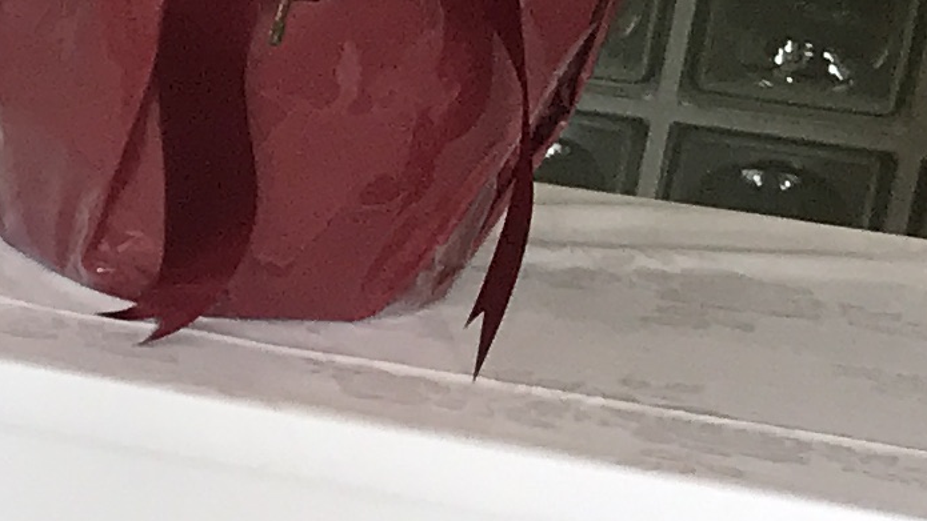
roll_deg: -1.8
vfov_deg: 6.9
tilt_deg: -18.1
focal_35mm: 177
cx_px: -1758
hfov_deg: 9.7
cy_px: 341
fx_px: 4351
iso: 25
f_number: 1.8
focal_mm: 3.99
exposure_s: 1/50
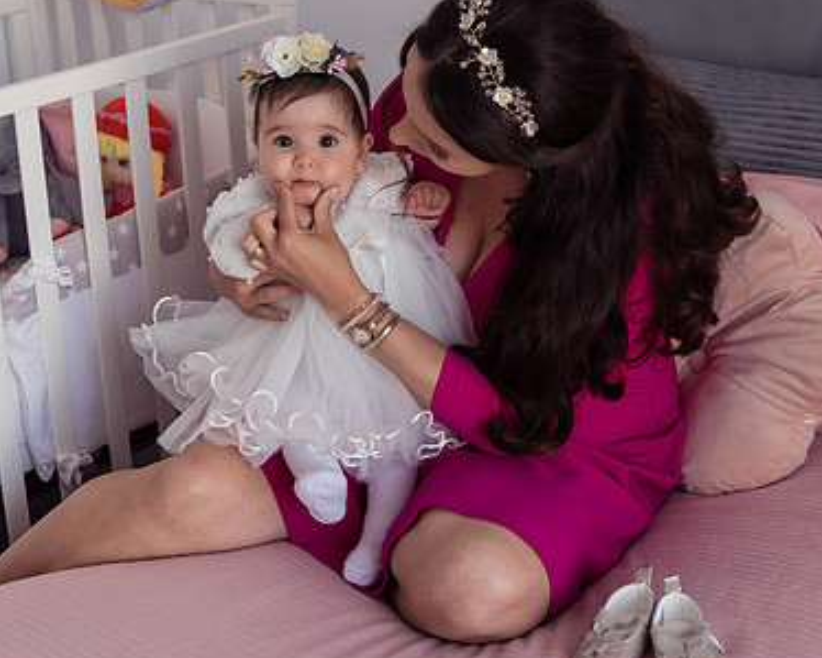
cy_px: 254
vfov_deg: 24.9
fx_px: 1484
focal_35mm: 61
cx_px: 278
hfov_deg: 30.7
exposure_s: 1/250
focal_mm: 32
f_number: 3.2
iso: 800
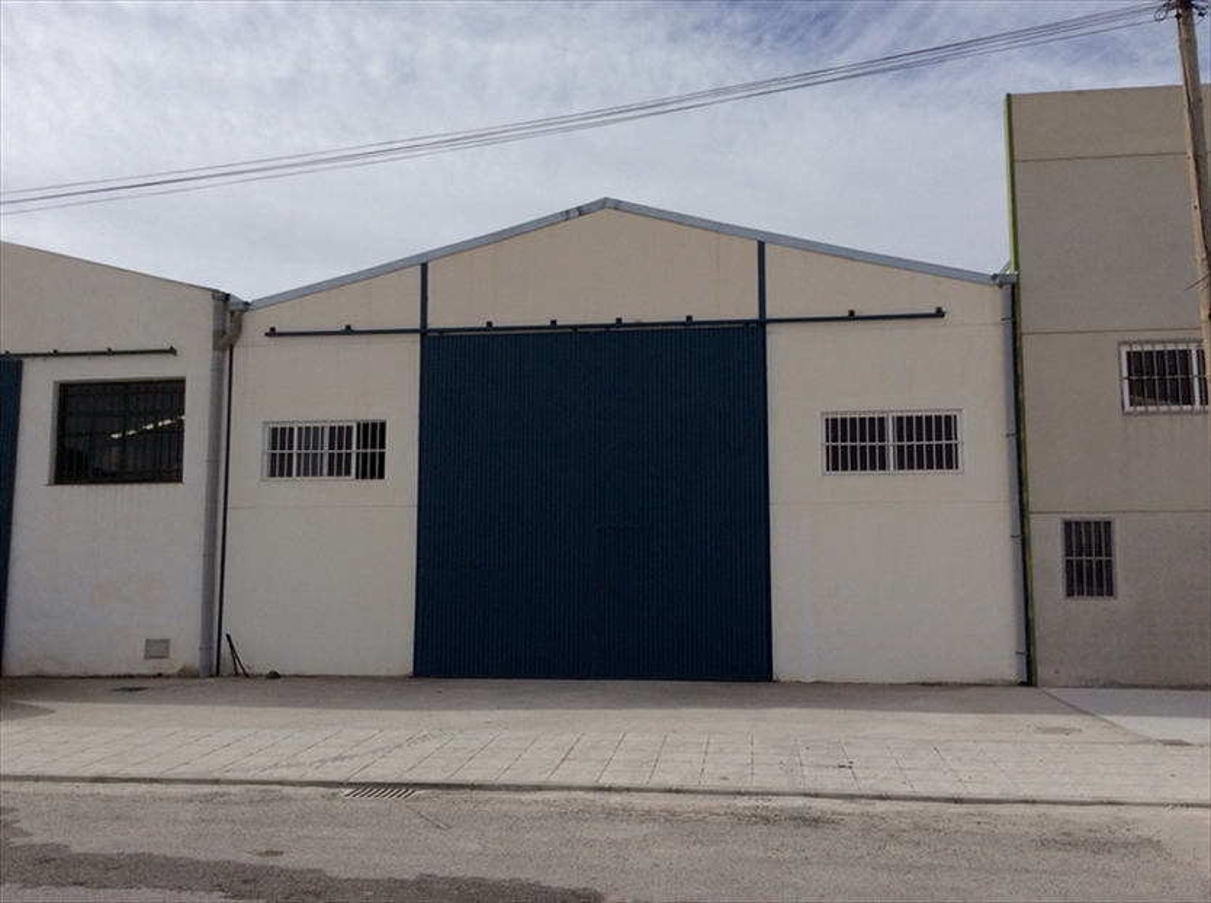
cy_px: 452
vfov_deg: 44.0
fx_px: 1117
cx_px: 606
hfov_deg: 56.9
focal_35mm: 32
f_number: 2.4
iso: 32
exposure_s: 1/3012
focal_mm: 3.3
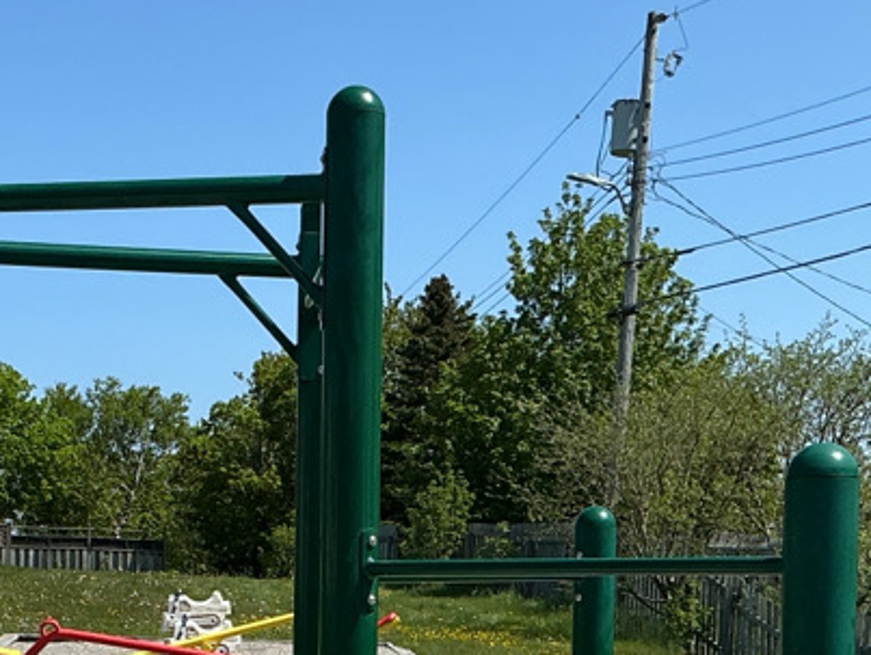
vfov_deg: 15.6
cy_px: 735
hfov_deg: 21.2
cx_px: 264
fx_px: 2317
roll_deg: -0.2
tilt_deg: -2.9
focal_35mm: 92
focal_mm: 3
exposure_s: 1/2227
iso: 25
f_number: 1.8
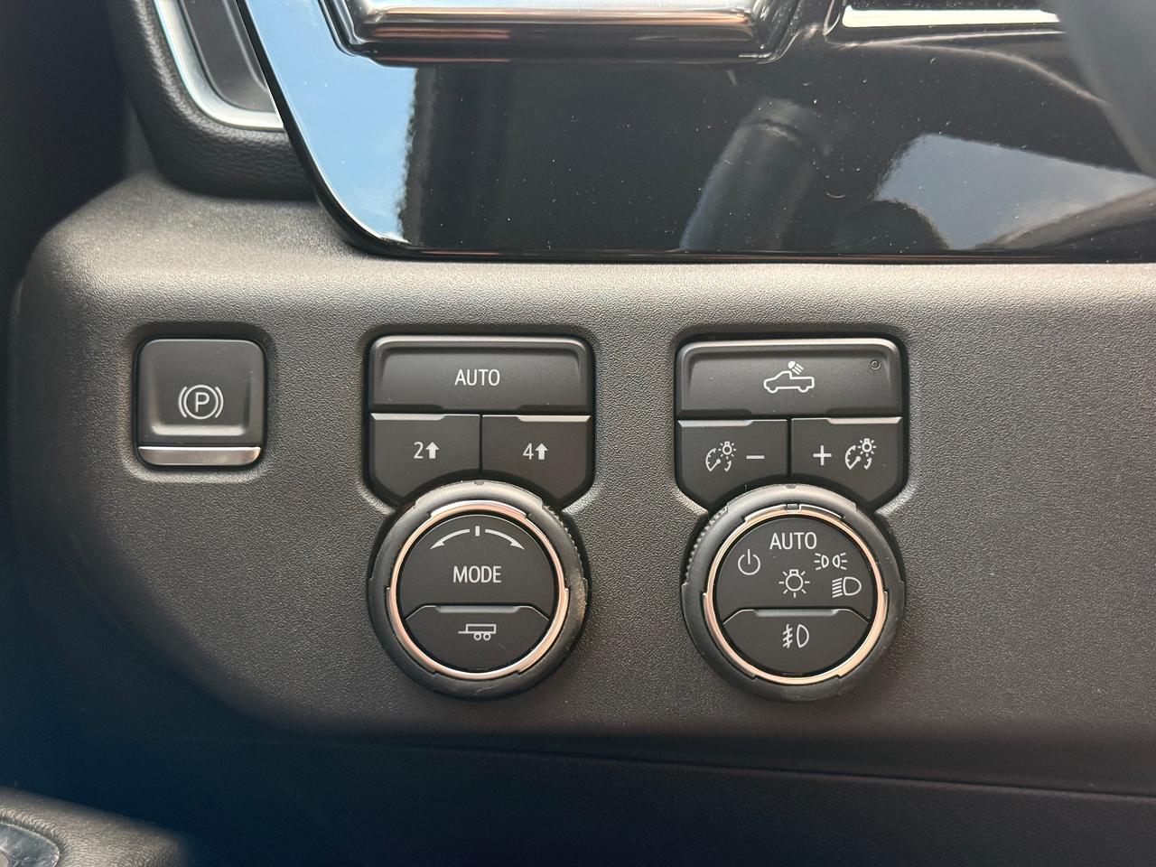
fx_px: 1603
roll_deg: -1.0
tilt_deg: -7.7
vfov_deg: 30.3
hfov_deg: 39.7
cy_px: 434
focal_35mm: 48
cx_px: 578
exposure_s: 1/180
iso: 200
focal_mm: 6.76
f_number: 1.78
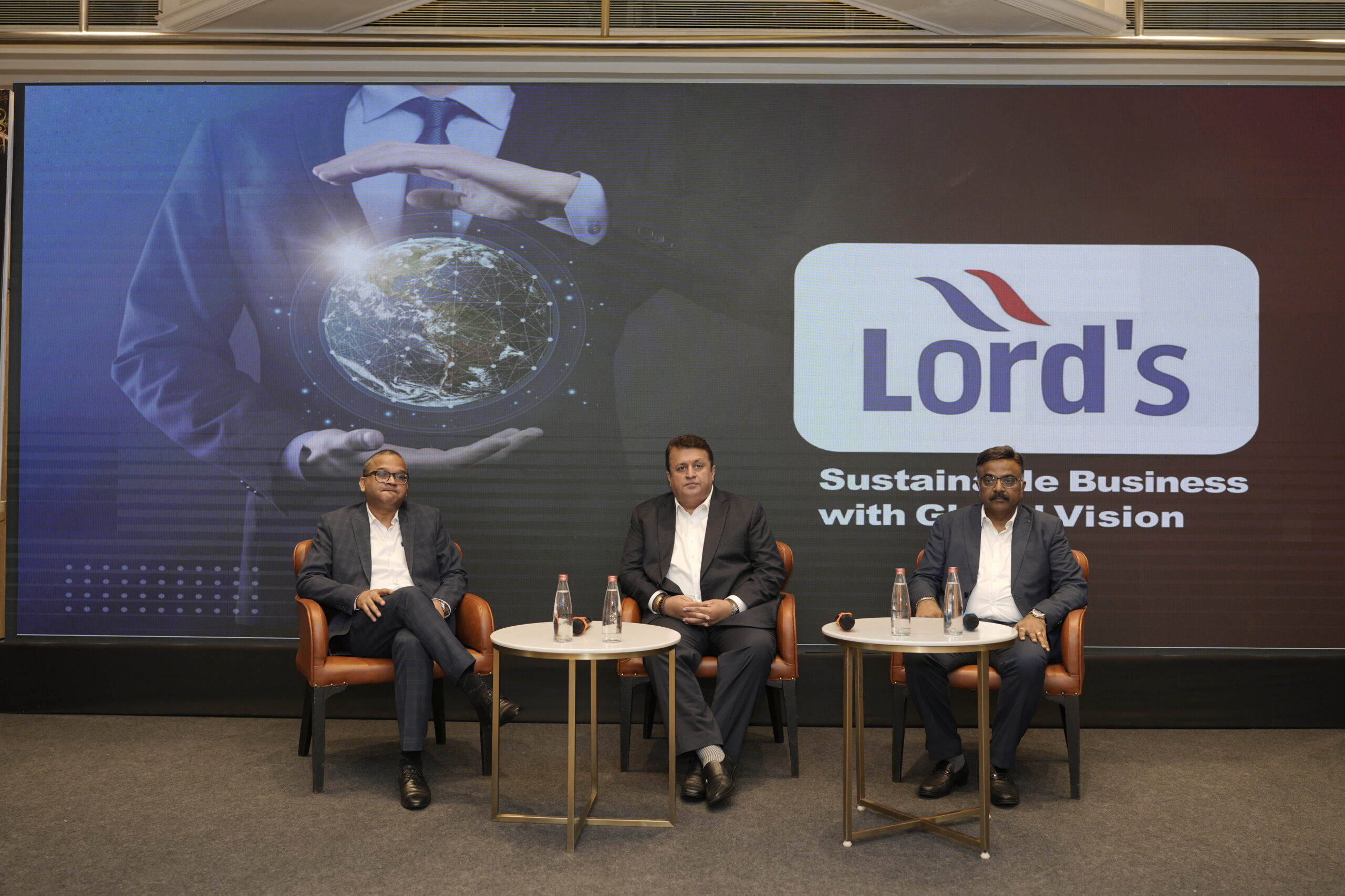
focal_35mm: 35
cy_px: 448
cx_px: 672
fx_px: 1308
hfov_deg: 54.4
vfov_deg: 37.9
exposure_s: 1/200
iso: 640
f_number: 2.8
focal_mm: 35
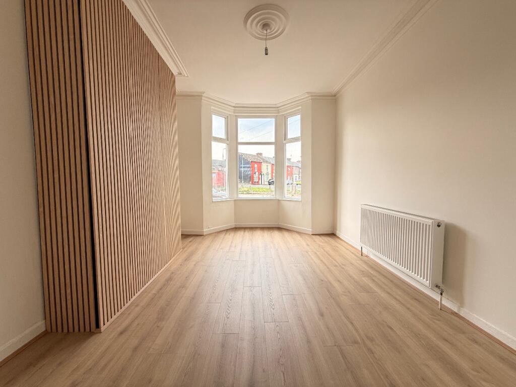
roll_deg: +0.1
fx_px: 209
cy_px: 194
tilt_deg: -3.6
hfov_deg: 102.1
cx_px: 258
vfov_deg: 85.7
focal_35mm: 14
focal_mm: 2.22
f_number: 2.2
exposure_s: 1/106
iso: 64
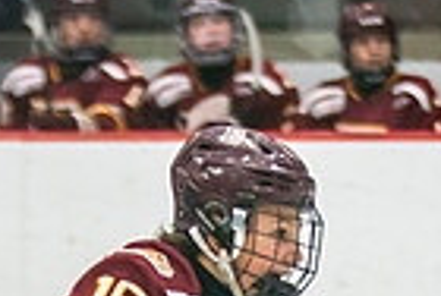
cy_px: 670
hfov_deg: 2.6
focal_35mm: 795
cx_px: 169
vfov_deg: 1.7
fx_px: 9759
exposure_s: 1/640
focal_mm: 102
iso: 800
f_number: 2.8
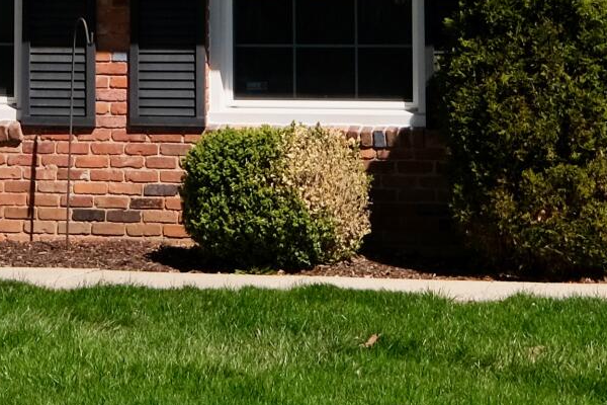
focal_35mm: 180
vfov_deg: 7.4
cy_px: -310
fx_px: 3035
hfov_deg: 11.4
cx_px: 95
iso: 320
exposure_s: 1/1500
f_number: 6.4
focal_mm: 24
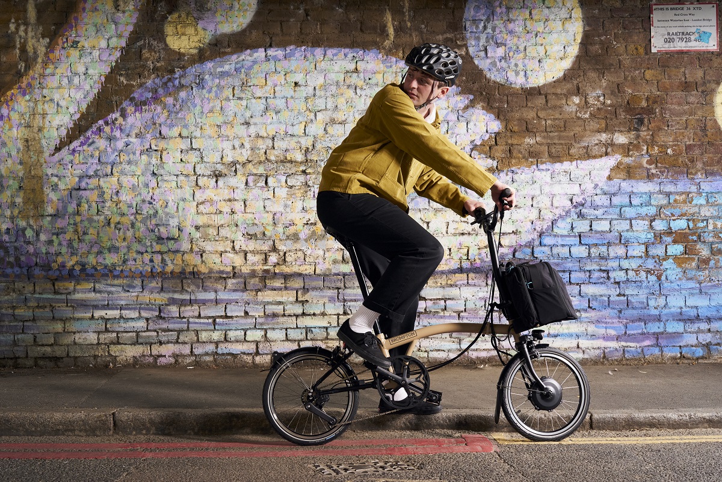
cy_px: 241
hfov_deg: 39.6
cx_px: 361
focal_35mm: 50
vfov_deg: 27.0
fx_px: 1003
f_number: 5.6
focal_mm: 50
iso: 1000
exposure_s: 1/200
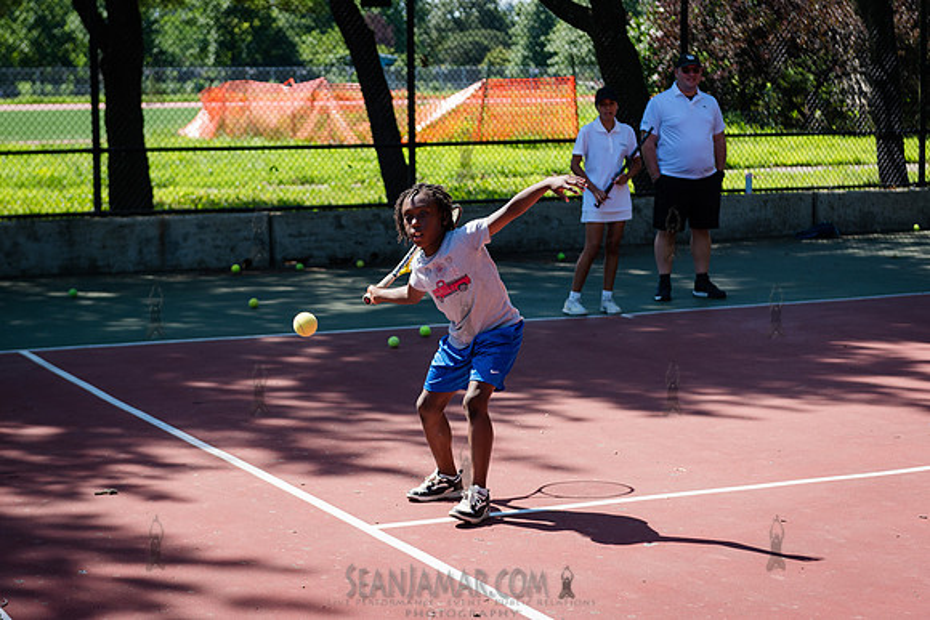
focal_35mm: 77
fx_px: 1996
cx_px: 438
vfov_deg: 17.7
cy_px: 308
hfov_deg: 26.2
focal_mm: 70
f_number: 3.5
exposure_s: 1/800
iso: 200
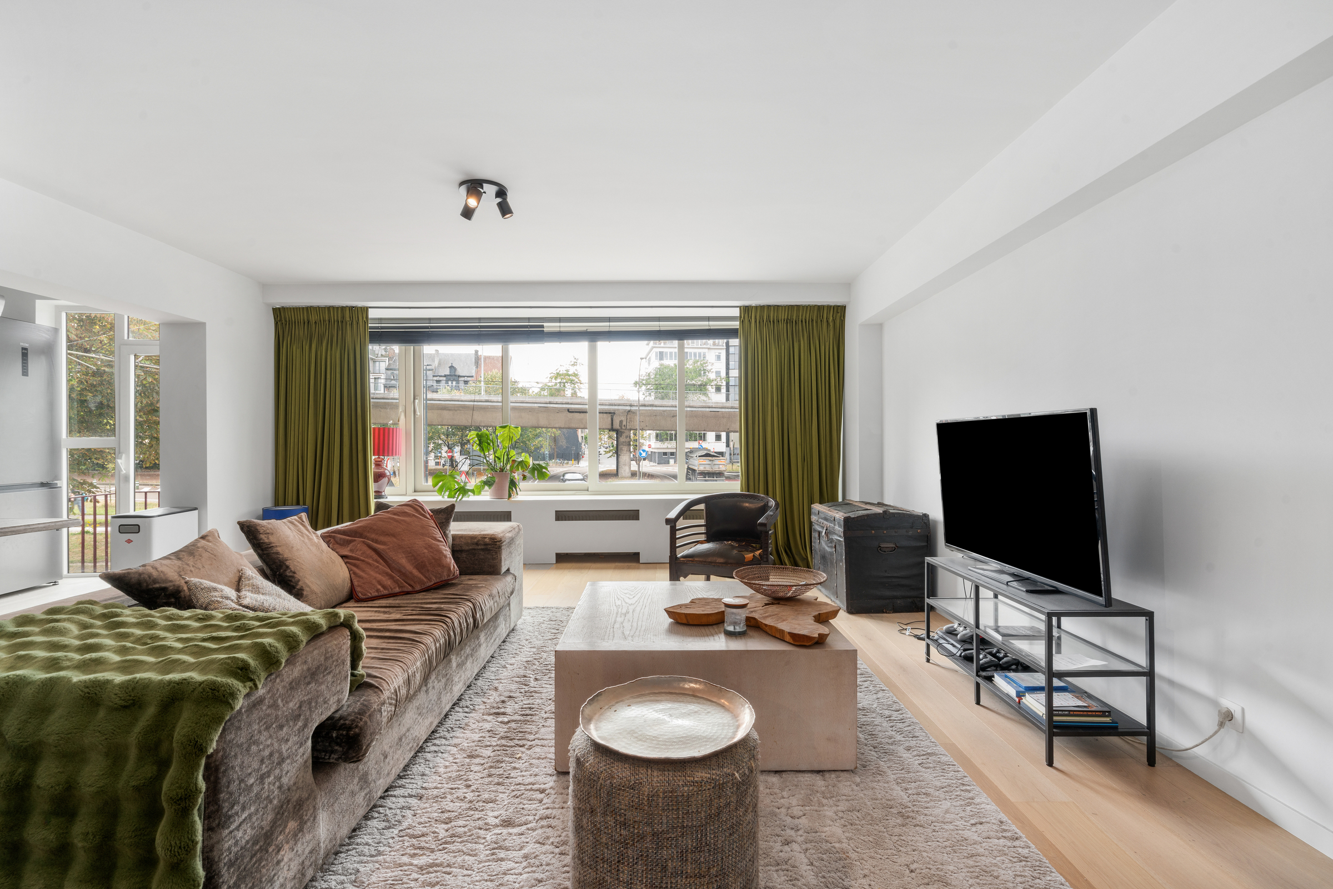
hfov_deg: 96.7
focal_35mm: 16
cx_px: 666
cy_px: 444
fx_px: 593
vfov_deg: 73.8
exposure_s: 1/10
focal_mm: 16
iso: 250
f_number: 22
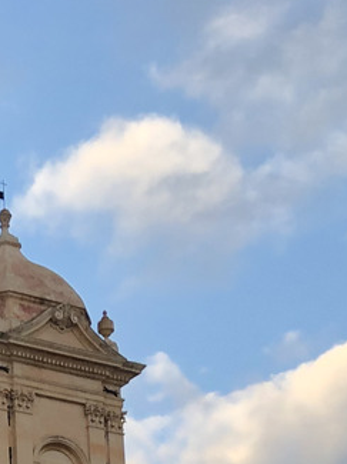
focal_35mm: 138
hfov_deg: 10.3
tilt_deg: +13.5
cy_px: 790
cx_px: -218
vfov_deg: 13.1
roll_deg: +2.0
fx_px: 1848
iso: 20
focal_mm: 4
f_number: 1.8
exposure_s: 1/246
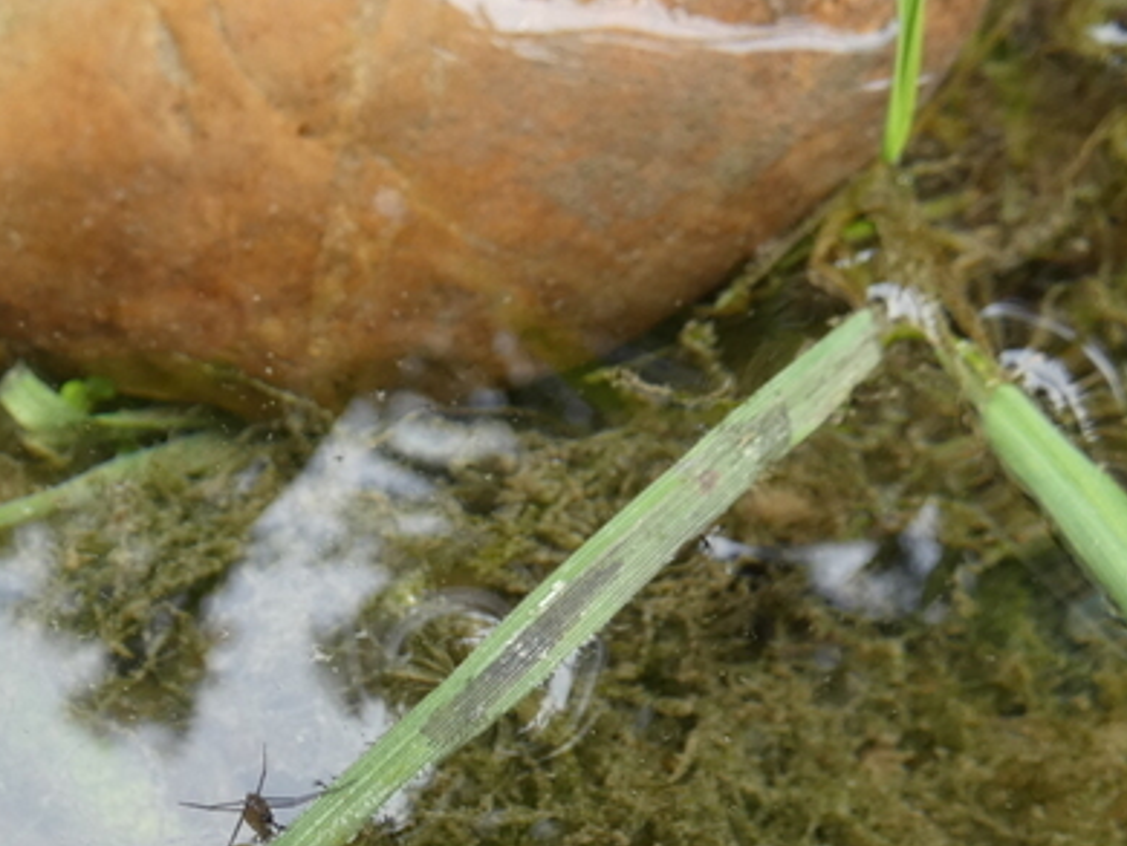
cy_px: 846
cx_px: 208
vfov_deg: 32.4
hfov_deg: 43.4
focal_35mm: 41
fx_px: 1336
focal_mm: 3.6
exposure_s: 1/100
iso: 80
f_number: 2.8
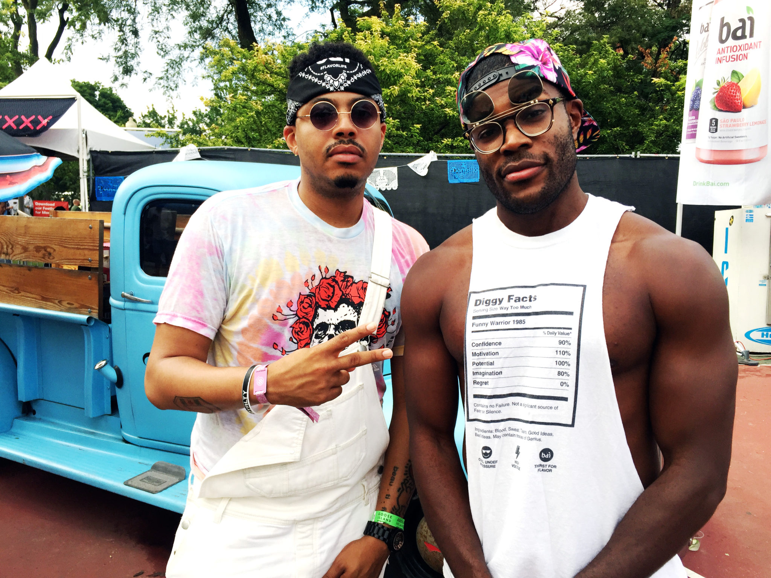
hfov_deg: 61.7
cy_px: 289
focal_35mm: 29
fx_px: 646
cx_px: 386
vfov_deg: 48.2
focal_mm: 4.15
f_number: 2.2
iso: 32
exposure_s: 1/286
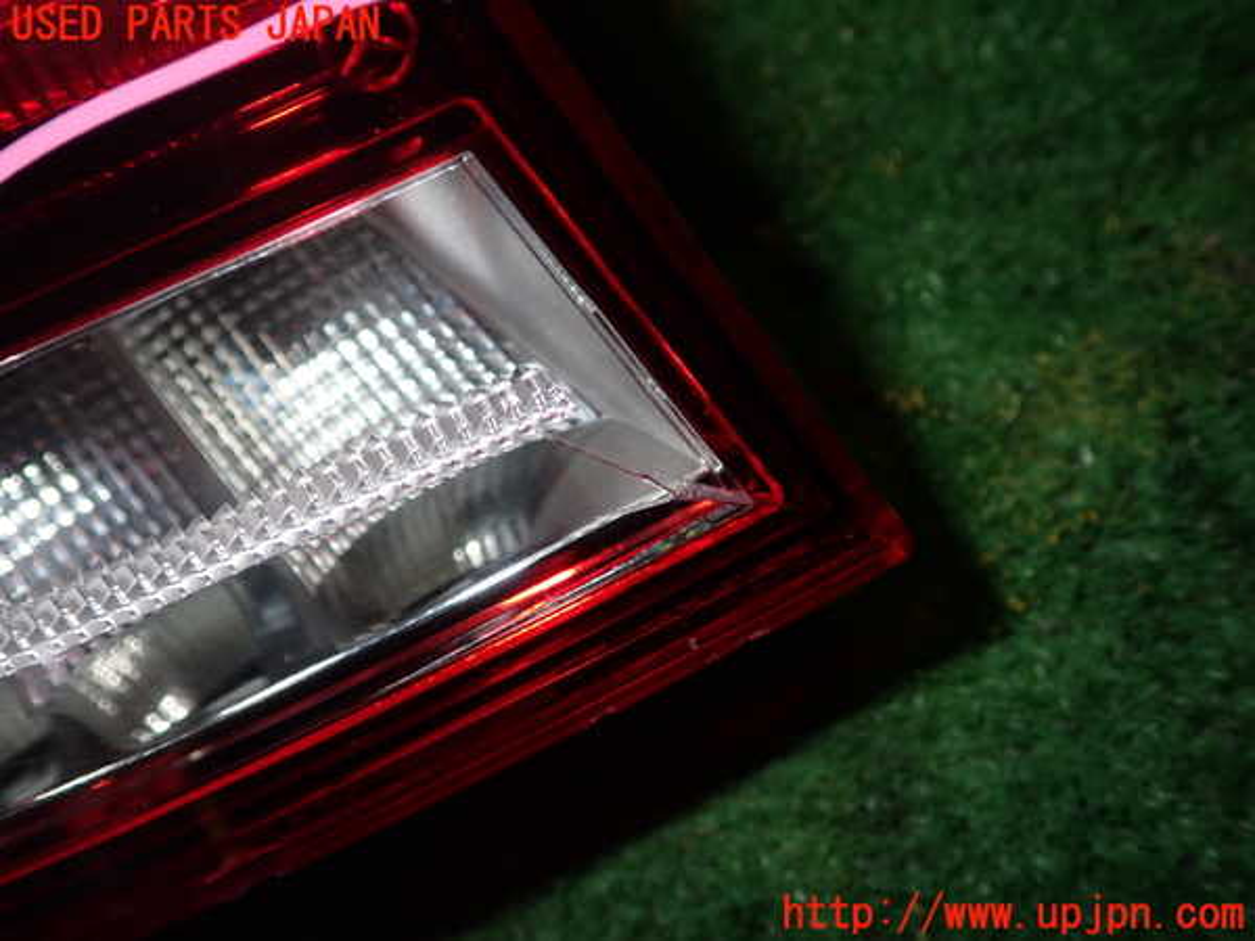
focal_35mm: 32
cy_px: 470
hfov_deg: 56.8
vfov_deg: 44.2
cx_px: 628
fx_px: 1160
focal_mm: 5.79
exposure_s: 1/30
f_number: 7.1
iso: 200
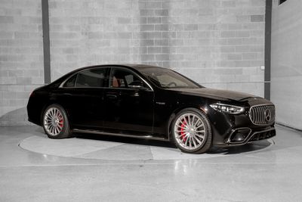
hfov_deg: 40.0
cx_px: 151
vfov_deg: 27.3
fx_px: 415
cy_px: 101
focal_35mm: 49
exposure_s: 1/50
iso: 320
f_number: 5.6
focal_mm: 49
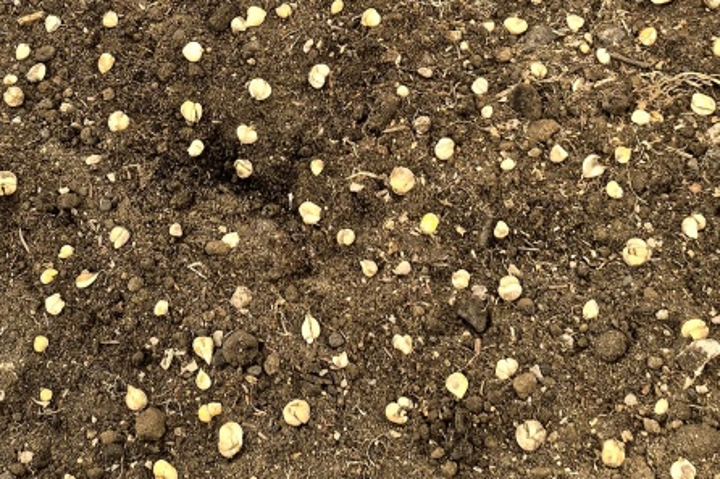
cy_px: -49
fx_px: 2239
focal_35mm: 112
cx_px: 375
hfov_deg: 18.3
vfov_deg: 12.0
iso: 50
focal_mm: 6.98
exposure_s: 1/540
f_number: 2
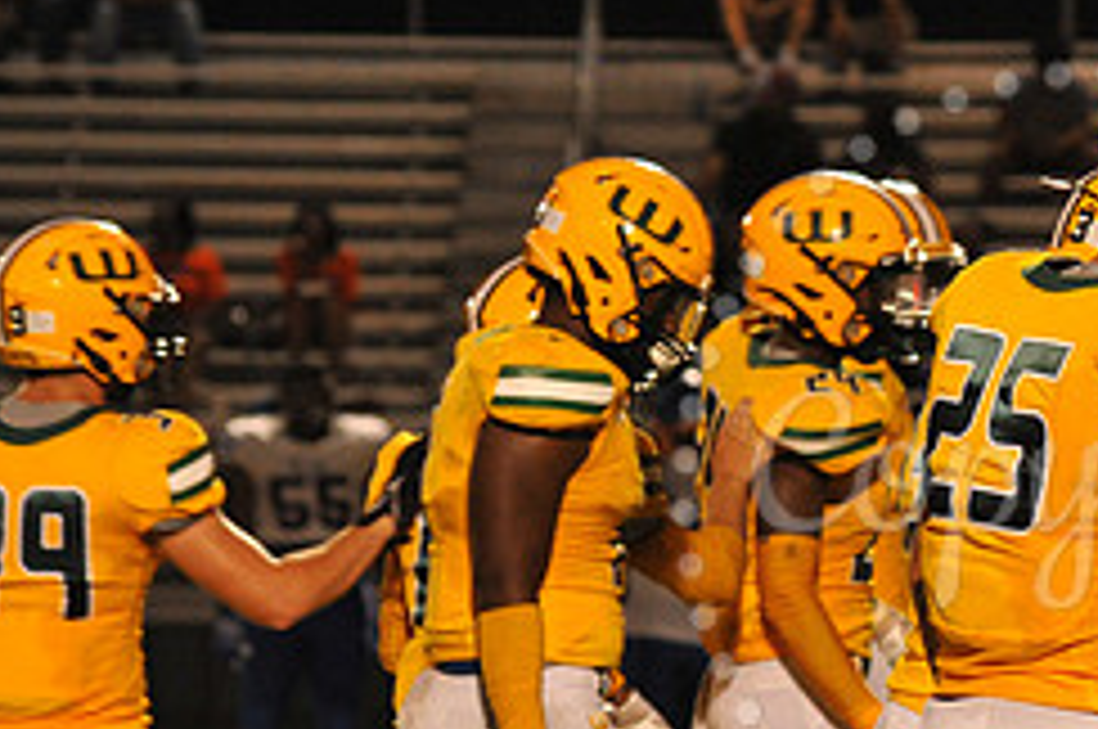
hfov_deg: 4.3
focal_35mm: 476
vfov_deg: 2.9
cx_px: 1102
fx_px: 14499
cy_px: 486
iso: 3200
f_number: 6.3
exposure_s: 1/160
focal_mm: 200
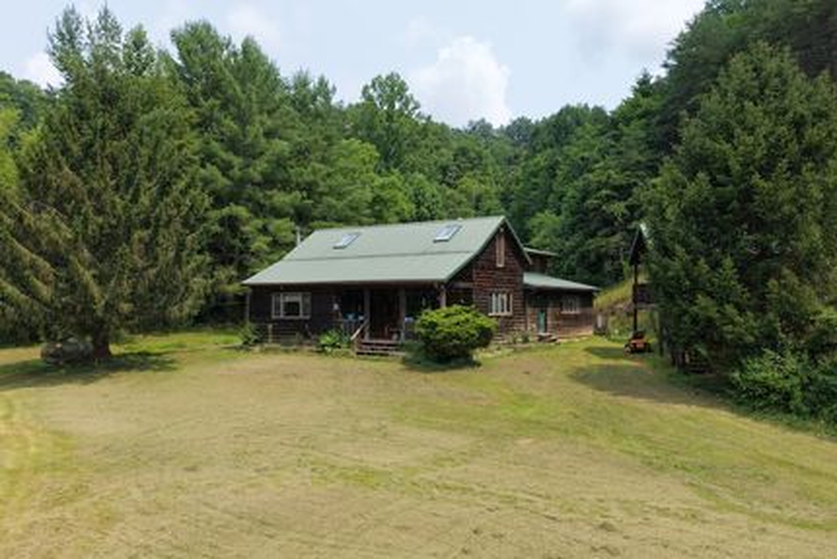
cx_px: 418
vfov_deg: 46.4
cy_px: 280
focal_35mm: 28
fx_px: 651
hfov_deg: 65.5
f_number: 2.8
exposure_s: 1/640
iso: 100
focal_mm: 14.45
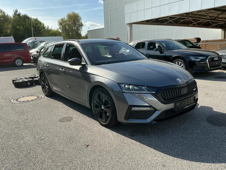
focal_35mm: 29
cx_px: 113
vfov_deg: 48.2
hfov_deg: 61.7
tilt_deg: -10.1
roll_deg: +3.2
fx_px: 189
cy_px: 85
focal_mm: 3
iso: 25
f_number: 1.8
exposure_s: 1/1250
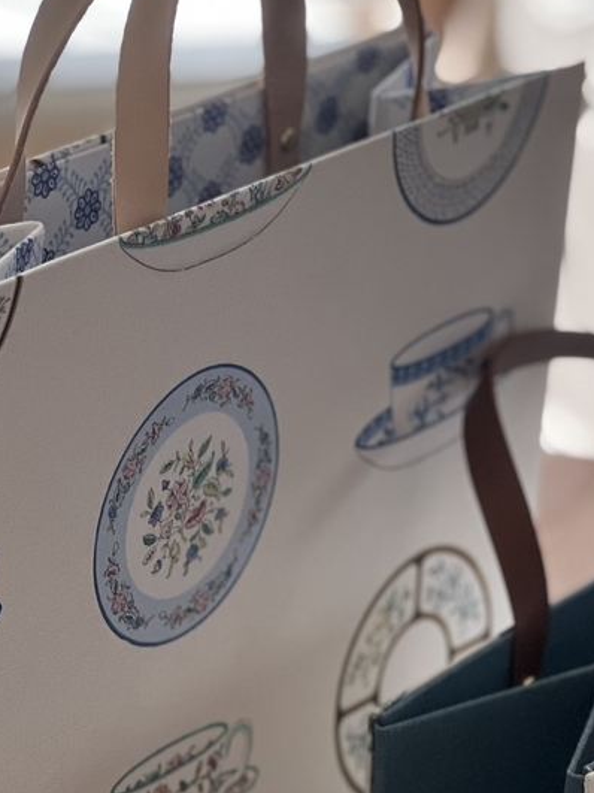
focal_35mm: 174
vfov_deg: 11.4
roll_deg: -2.9
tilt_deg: -22.5
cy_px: 521
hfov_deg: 8.5
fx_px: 3983
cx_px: 376
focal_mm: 9
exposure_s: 1/121
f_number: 2.8
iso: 80
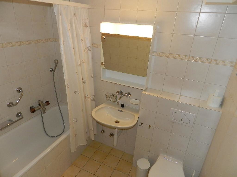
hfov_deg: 73.9
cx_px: 118
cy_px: 88
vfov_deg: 58.9
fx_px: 157
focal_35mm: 23
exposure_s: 1/30
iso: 200
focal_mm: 4
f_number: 3.4
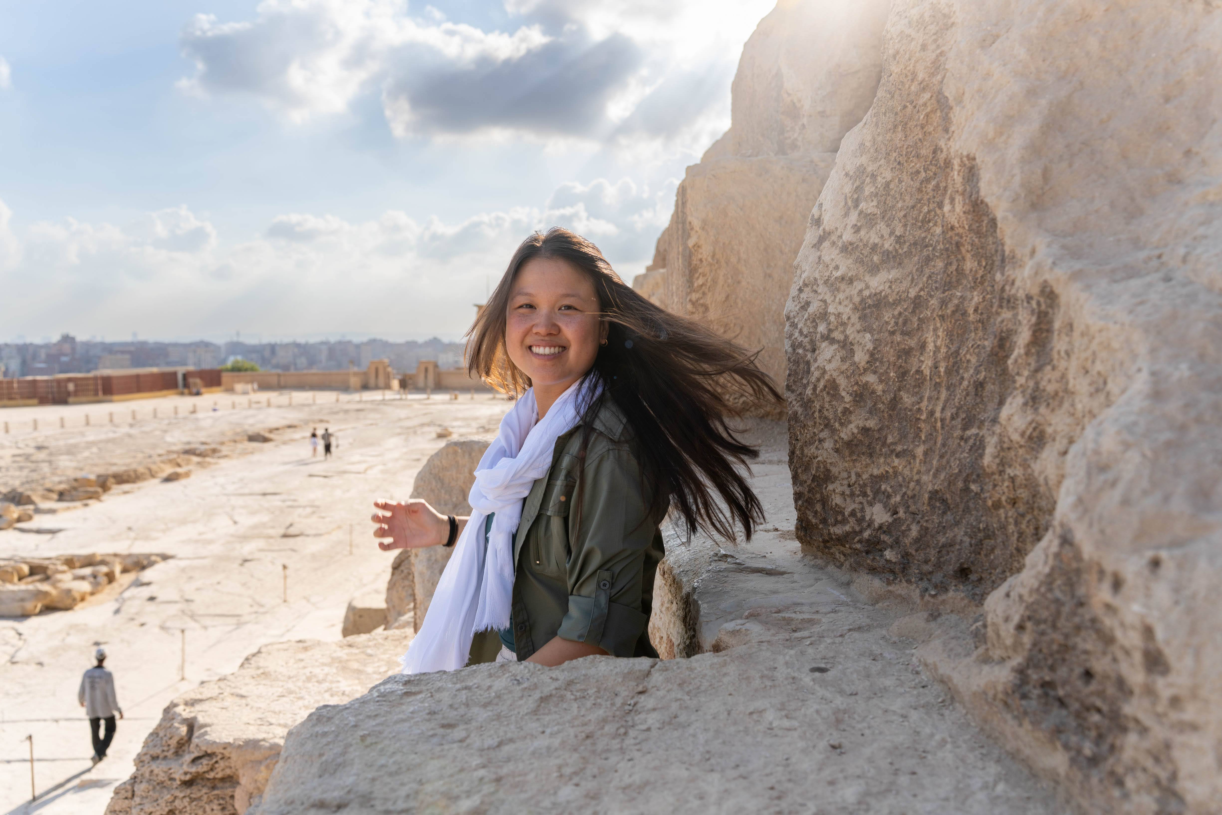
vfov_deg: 46.4
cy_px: 408
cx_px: 611
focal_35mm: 28
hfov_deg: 65.5
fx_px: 950
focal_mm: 28
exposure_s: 1/640
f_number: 4.5
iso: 100
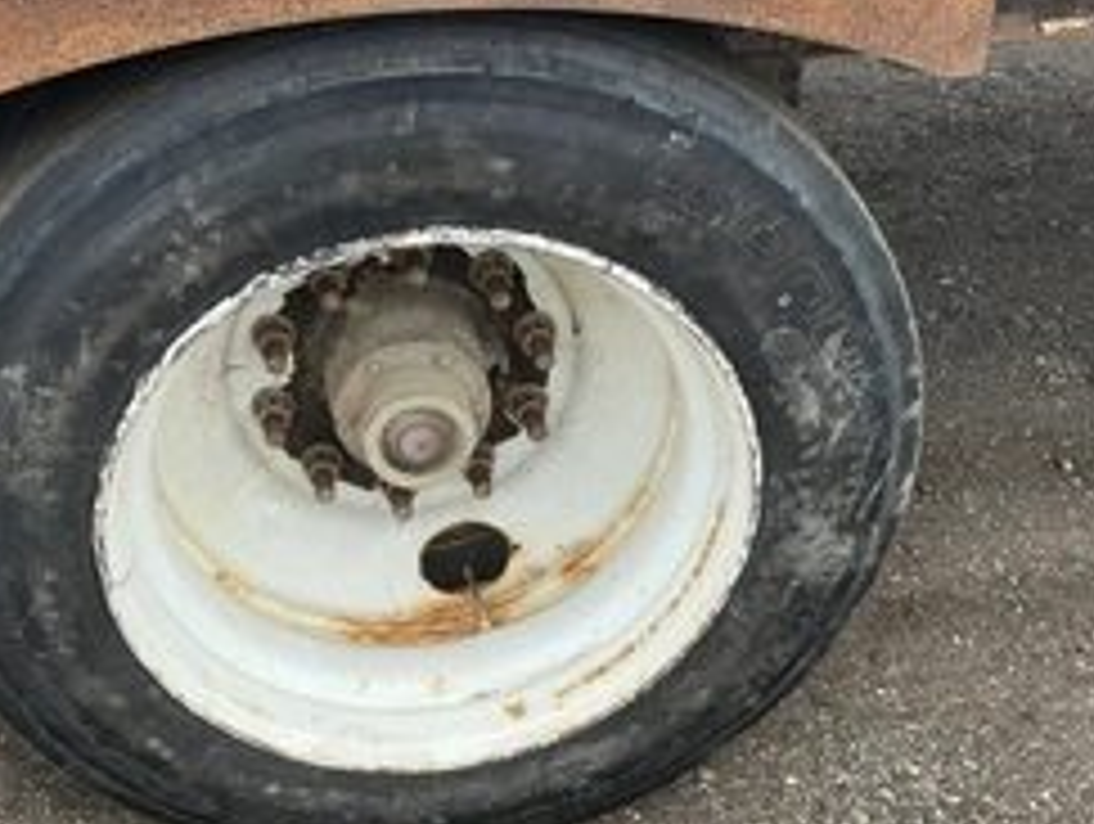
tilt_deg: -31.8
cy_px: 356
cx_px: 455
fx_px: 1456
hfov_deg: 41.1
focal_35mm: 46
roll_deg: +2.4
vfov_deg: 31.6
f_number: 1.8
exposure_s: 1/465
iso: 25
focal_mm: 3
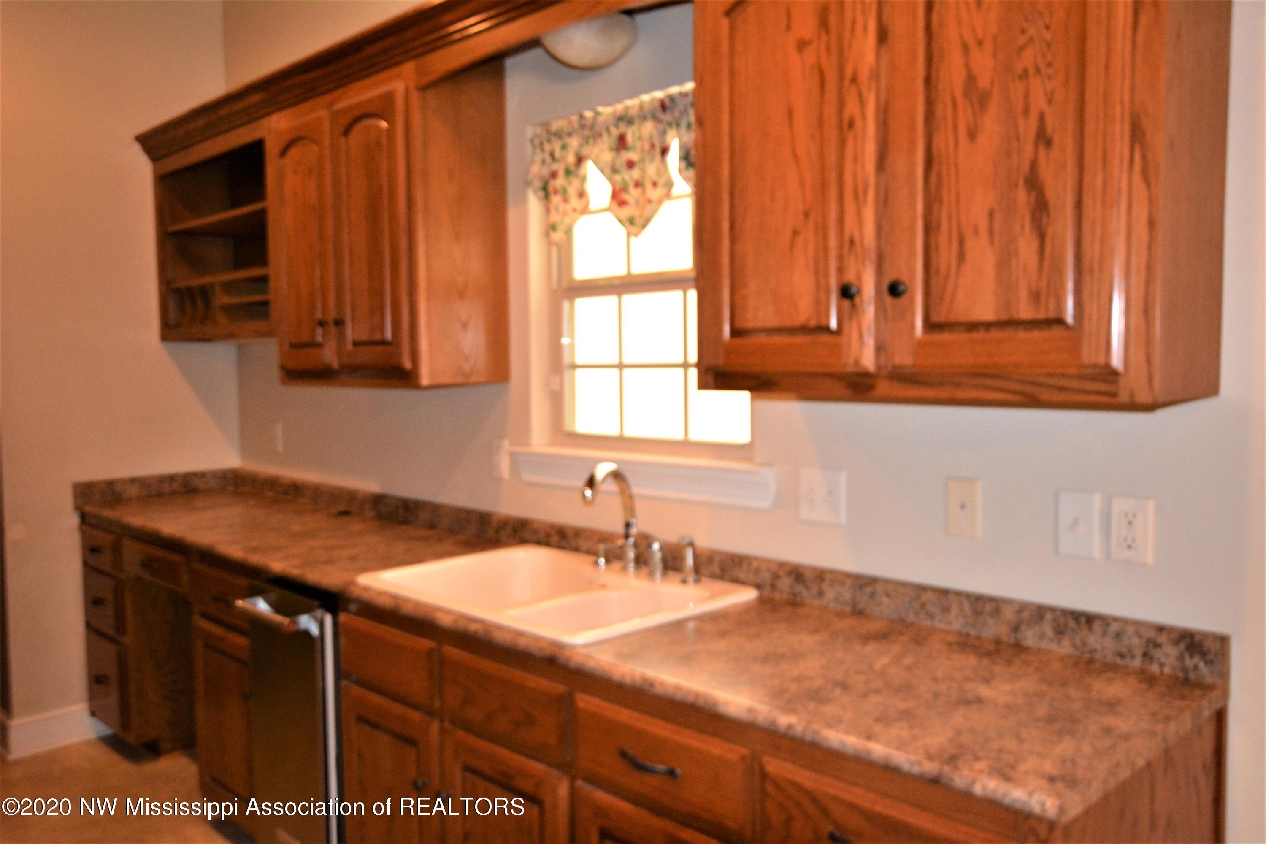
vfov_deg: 43.6
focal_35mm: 30
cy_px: 422
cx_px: 633
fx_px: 1055
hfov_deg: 61.9
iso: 2000
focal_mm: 20
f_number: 3.5
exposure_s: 1/60
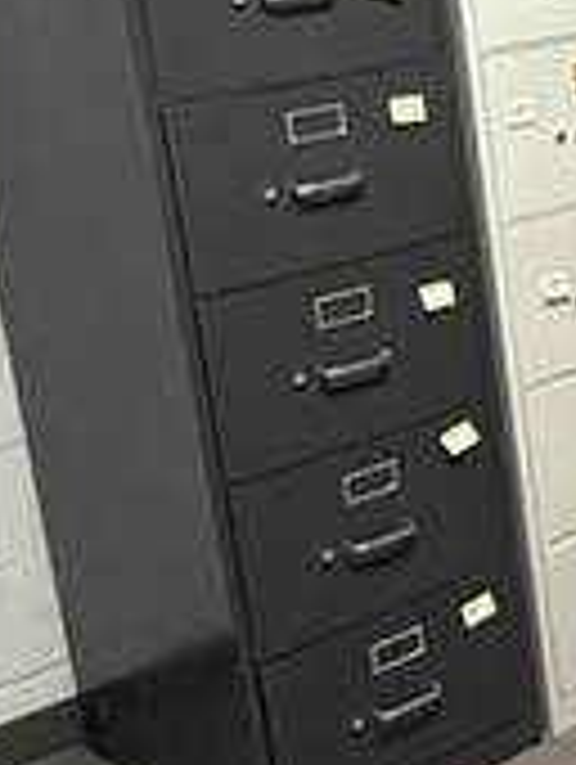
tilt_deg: -12.9
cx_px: 1202
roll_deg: +1.3
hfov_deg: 14.8
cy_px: 180
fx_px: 1748
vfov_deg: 24.4
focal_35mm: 79
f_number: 2.2
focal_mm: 2.22
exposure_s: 1/60
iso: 400
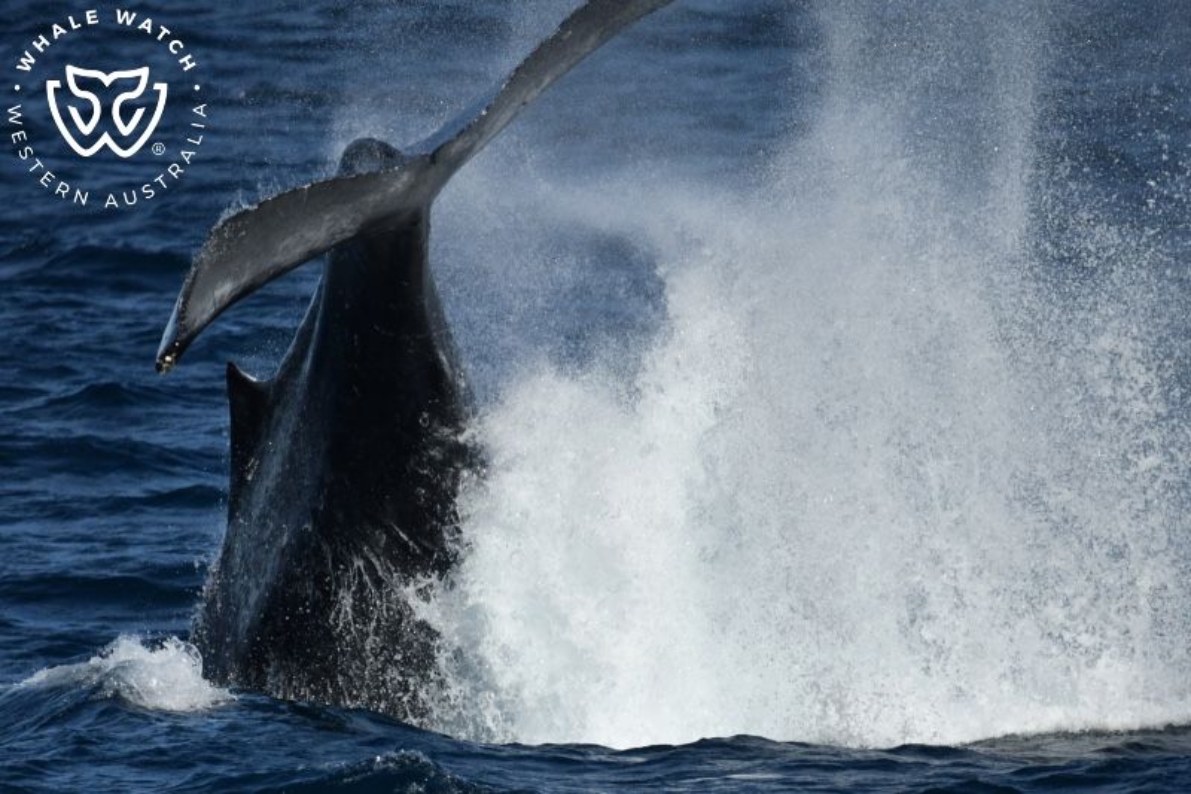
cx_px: 596
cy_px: 397
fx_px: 19845
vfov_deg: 2.3
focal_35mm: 600
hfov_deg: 3.4
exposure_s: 1/8000
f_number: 6.3
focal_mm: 600
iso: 1000
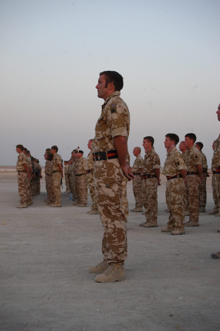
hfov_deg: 18.2
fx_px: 689
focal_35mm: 75
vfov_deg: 27.0
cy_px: 166
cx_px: 110
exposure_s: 1/125
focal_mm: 50
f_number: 5.6
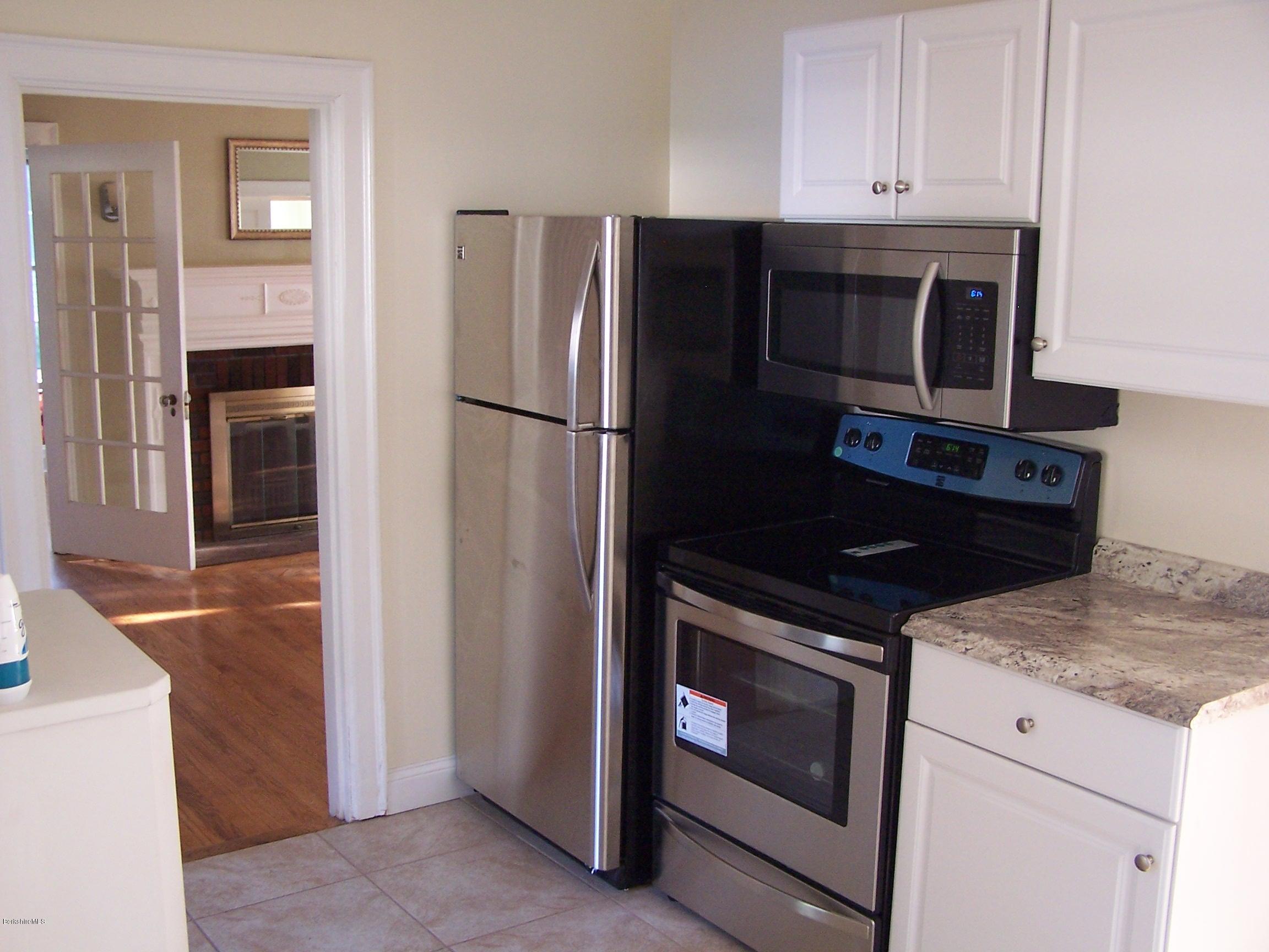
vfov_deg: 37.7
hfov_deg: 49.0
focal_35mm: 38
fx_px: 1393
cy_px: 476
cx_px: 634
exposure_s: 1/20
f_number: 2.8
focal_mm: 6.3
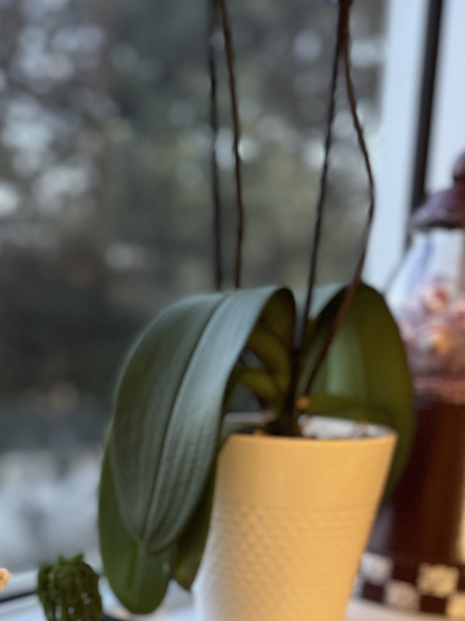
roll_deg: -0.1
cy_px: 551
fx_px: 770
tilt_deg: -14.8
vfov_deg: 40.7
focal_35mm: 43
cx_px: 125
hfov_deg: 33.0
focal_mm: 6.76
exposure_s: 1/60
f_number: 1.78
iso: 640
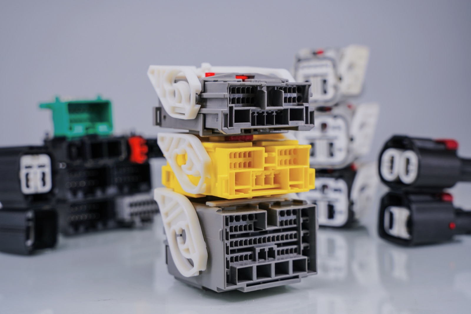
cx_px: 236
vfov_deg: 24.2
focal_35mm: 56
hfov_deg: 35.7
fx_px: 731
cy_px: 157
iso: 100
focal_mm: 55.9
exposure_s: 1/100
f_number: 8
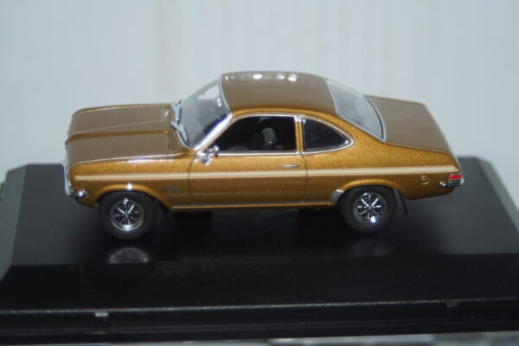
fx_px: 1297
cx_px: 260
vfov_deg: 15.2
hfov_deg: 22.6
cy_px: 173
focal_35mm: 90
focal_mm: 60
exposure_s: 1/60
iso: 200
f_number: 5.6
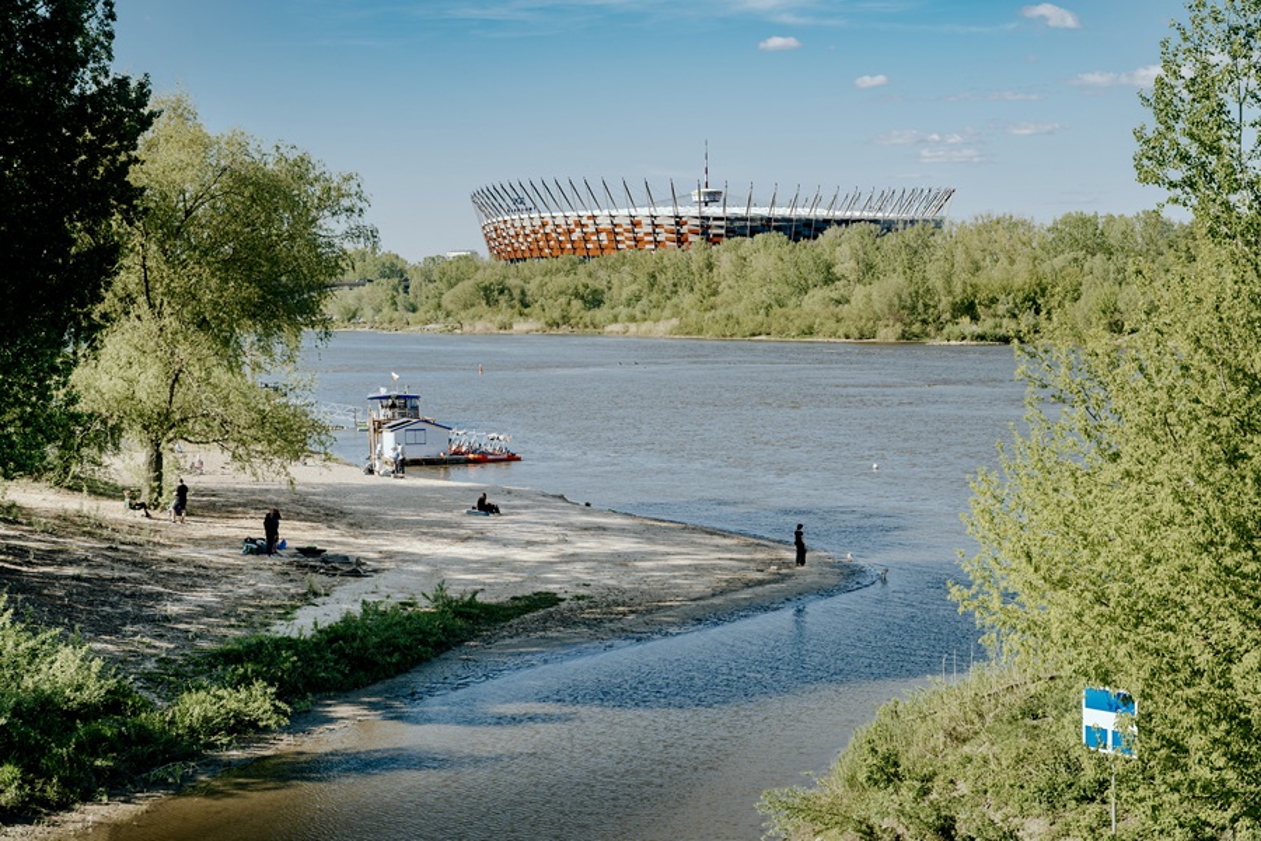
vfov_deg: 23.8
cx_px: 630
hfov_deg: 35.1
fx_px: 1996
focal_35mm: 57
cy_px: 420
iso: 50
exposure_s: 1/250
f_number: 5
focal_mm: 57
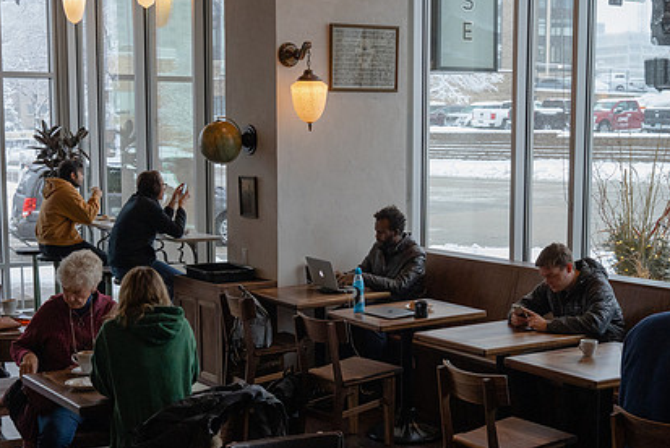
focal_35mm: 60
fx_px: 1117
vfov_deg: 22.6
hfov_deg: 33.4
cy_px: 286
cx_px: 324
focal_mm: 39
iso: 3200
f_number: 5
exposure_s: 1/500
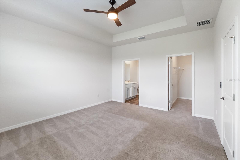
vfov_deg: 77.3
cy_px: 80
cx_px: 120
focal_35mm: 15
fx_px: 100
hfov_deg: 100.4
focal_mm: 10
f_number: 9.5
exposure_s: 1/30
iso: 1600
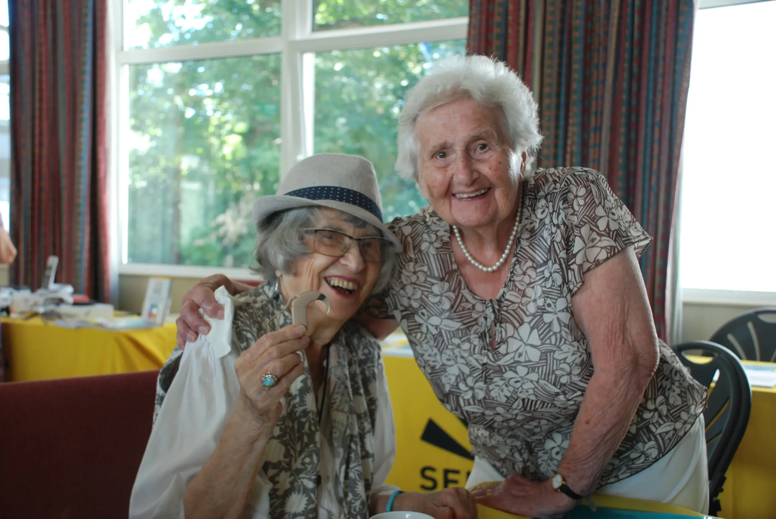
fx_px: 1004
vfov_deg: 29.0
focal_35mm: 46
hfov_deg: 42.3
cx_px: 388
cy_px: 260
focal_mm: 31
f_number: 4.2
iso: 200
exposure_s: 1/30
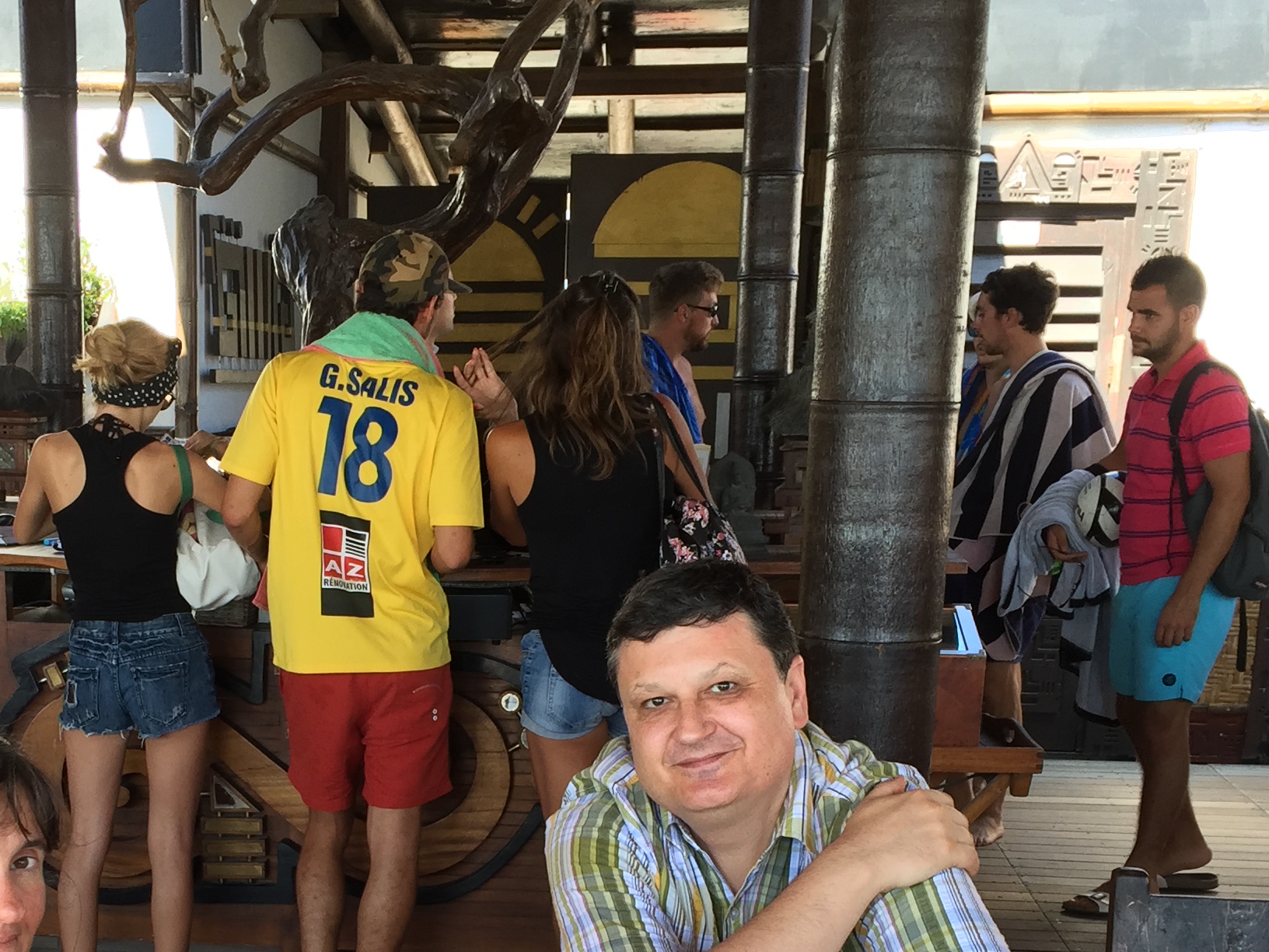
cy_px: 884
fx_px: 2126
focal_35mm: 58
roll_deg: -1.3
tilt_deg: -13.6
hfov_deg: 32.8
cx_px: 379
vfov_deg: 24.4
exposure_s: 1/120
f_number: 2.2
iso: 32
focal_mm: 4.15
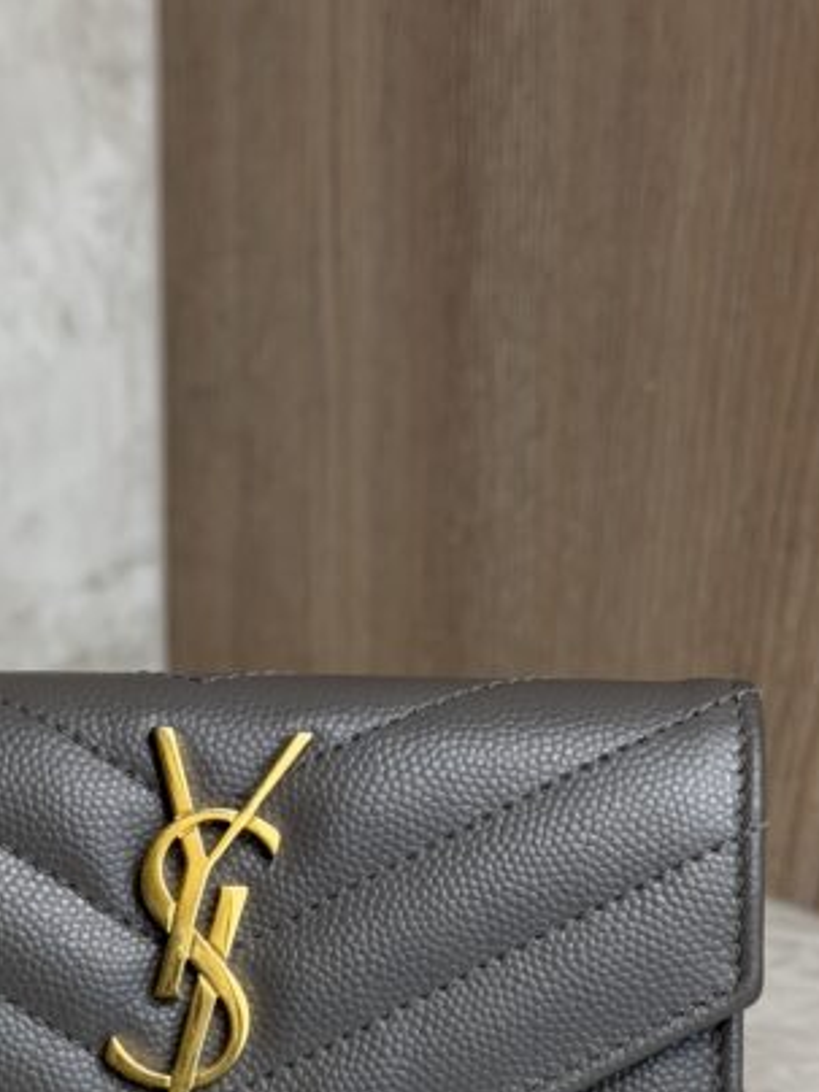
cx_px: 157
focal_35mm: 95
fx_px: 2997
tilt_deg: -17.4
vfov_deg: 20.2
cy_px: 1030
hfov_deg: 15.5
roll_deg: +0.5
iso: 50
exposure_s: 1/120
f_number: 1.78
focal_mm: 6.76
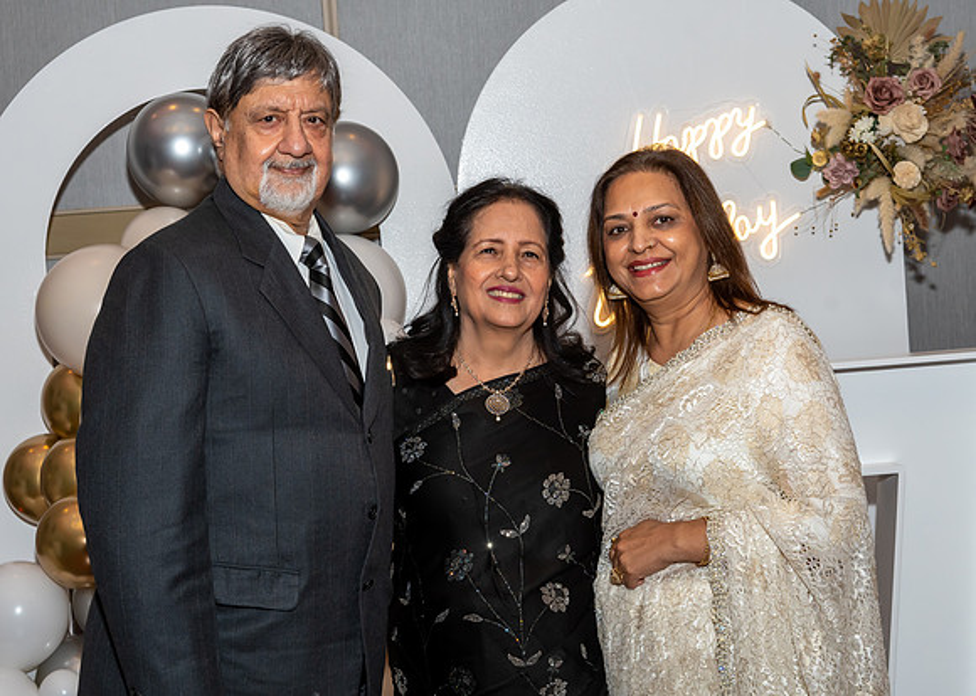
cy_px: 348
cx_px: 488
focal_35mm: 63
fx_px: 1742
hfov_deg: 31.3
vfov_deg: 22.6
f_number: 7.1
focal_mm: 40
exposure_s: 1/250
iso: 500
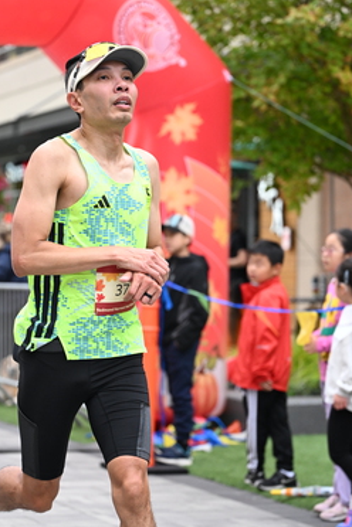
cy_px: 266
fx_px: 1584
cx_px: 121
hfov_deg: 12.7
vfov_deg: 18.9
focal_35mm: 108
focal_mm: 73
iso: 1600
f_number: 2.8
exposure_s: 1/1250
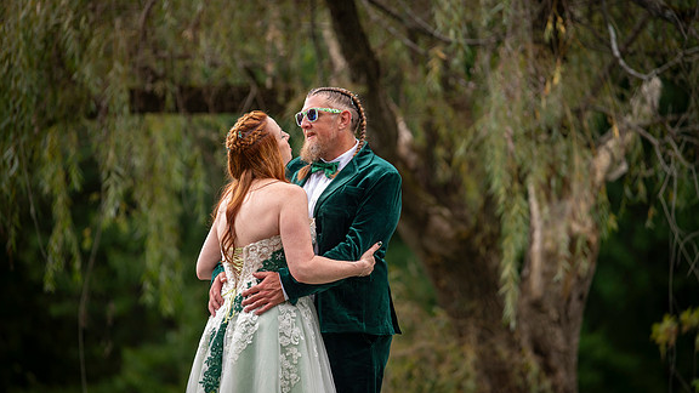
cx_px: 350
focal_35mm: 212
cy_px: 205
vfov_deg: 5.7
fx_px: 3929
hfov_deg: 10.2
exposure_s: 1/125
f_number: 3.2
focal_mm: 200
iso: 50
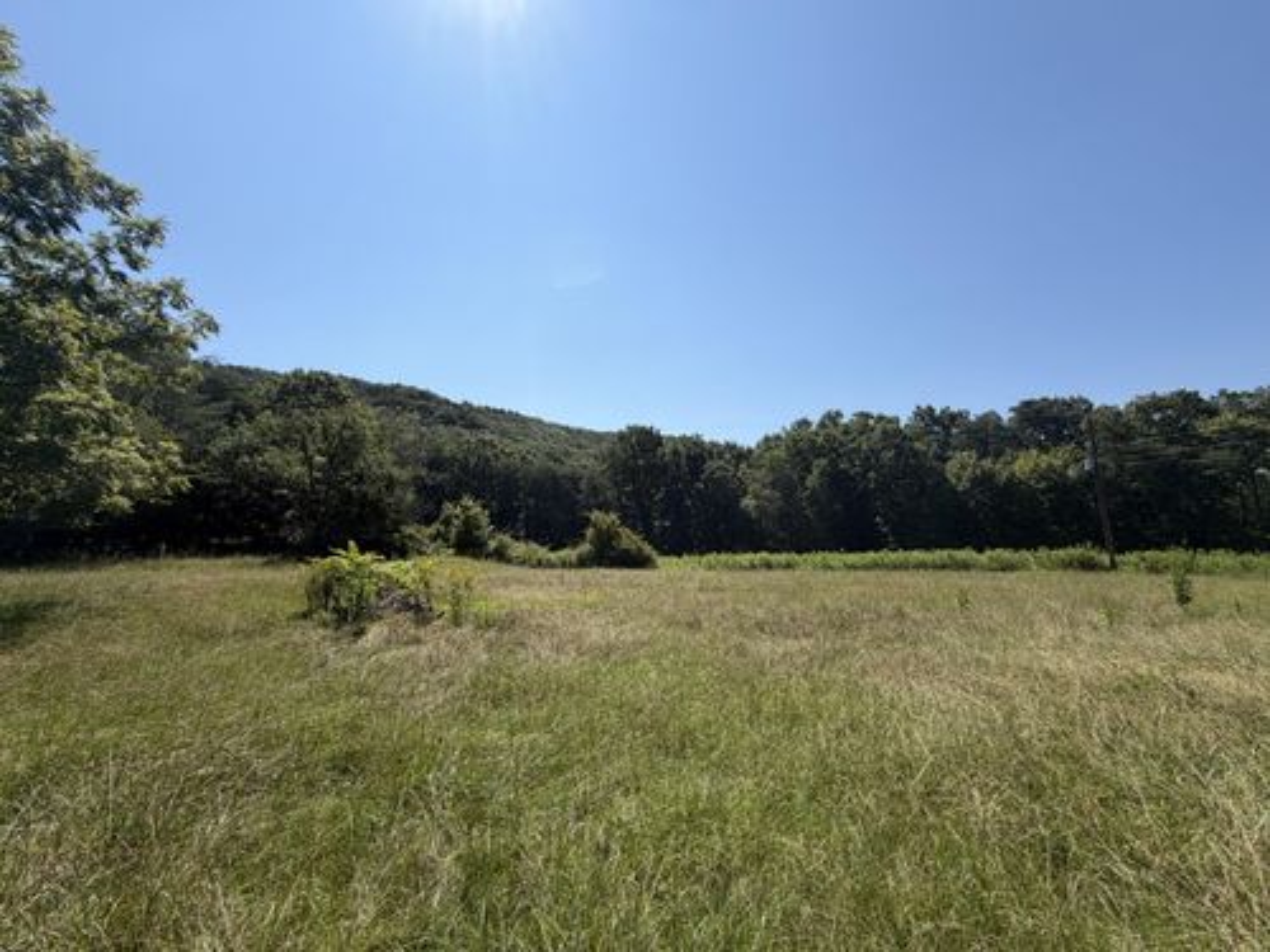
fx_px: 514
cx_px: 635
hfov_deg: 102.1
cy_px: 476
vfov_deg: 85.7
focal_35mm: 14
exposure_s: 1/1033
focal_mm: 2.22
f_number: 2.2
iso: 20
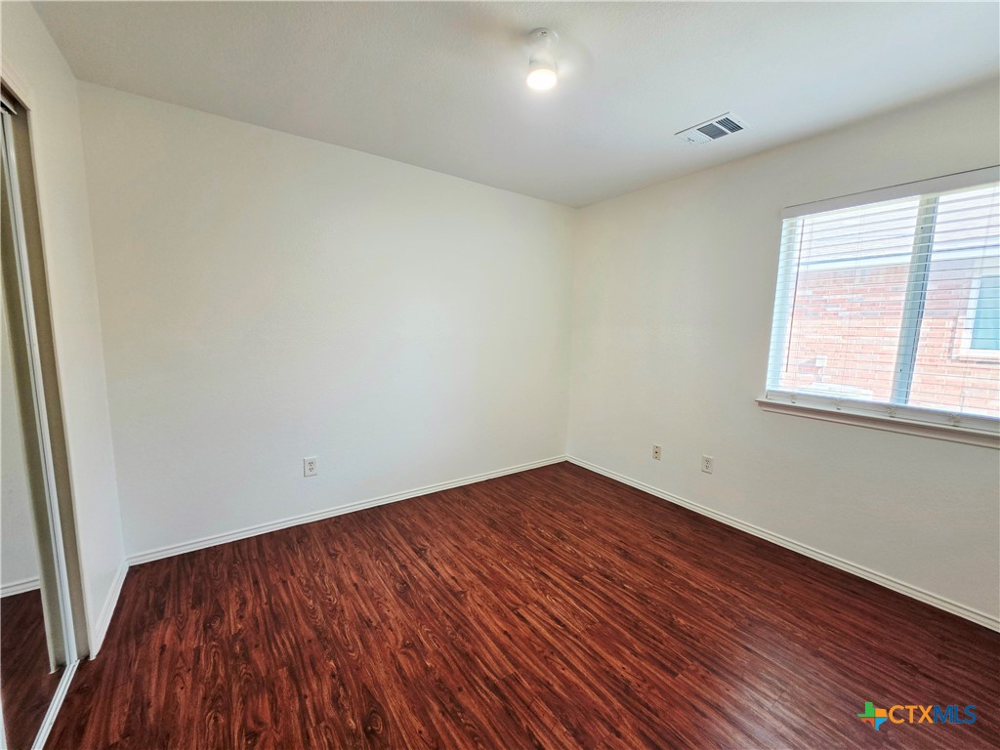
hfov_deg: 106.2
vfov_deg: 89.9
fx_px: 376
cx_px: 500
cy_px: 375
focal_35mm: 13
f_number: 1.9
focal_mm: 2.2
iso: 40
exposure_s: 1/53.5
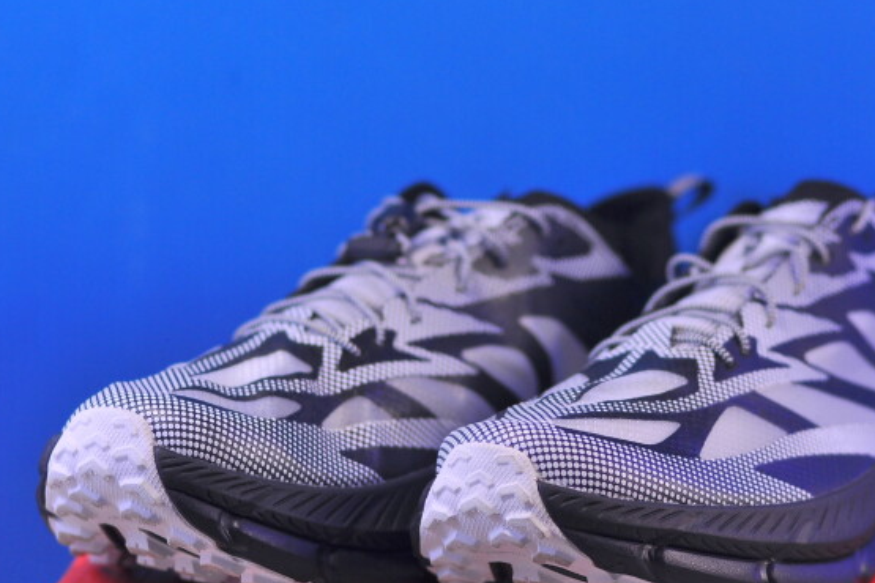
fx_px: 2625
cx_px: 588
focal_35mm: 108
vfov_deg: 12.7
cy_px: 273
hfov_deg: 18.9
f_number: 2.5
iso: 250
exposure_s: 1/320
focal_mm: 50
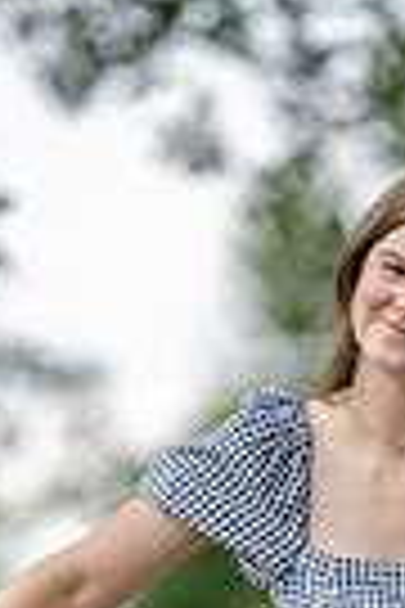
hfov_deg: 4.8
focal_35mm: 283
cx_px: 432
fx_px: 4775
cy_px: 883
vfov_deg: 7.2
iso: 250
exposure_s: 1/500
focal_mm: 85
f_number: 1.2
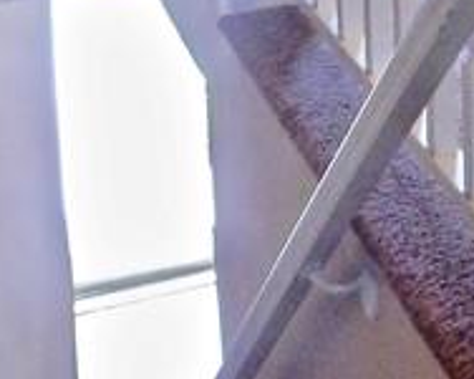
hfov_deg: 13.8
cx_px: 661
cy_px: -387
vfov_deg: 10.6
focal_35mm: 133
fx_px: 1864
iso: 180
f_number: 3.7
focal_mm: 4.5
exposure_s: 1/30
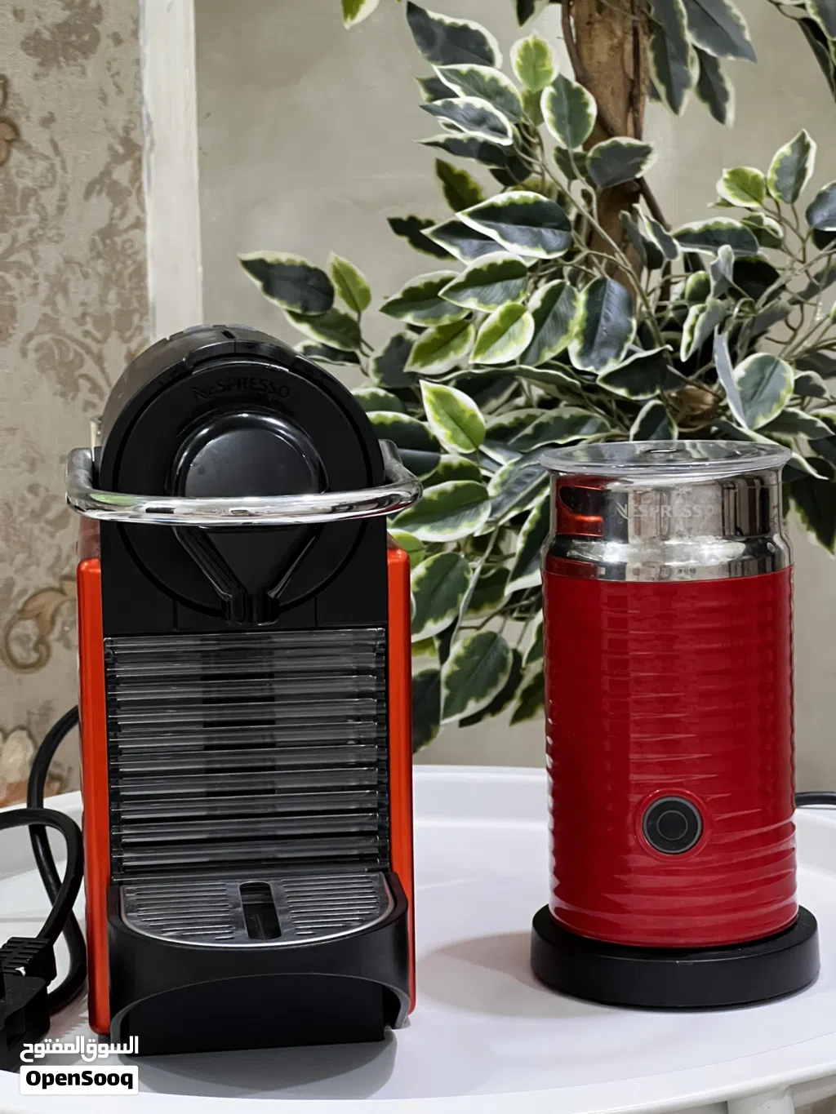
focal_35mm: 77
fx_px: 2479
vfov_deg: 25.3
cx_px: 418
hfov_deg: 19.1
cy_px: 557
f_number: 2.8
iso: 800
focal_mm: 9
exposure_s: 1/50
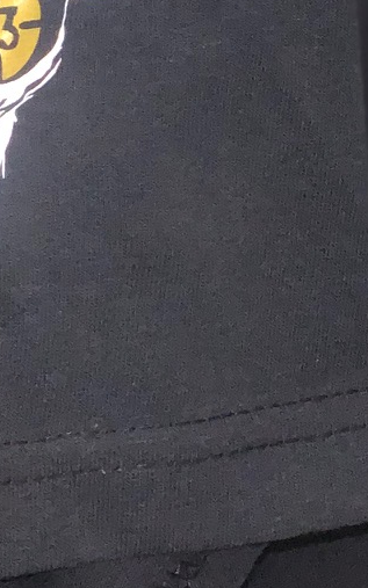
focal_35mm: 219
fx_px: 3513
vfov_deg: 9.3
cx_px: -75
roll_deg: +1.2
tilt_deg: -17.4
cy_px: -363
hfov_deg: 6.0
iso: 160
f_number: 2.4
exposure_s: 1/33
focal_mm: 6
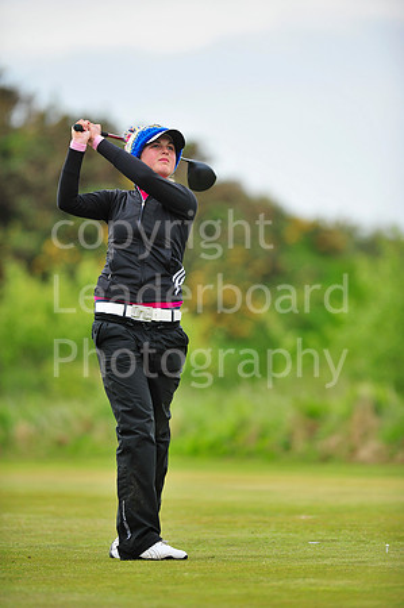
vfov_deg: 6.9
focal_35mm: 300
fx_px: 5061
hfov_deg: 4.6
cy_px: 304
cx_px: 202
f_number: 4
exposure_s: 1/3200
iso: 400
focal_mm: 300
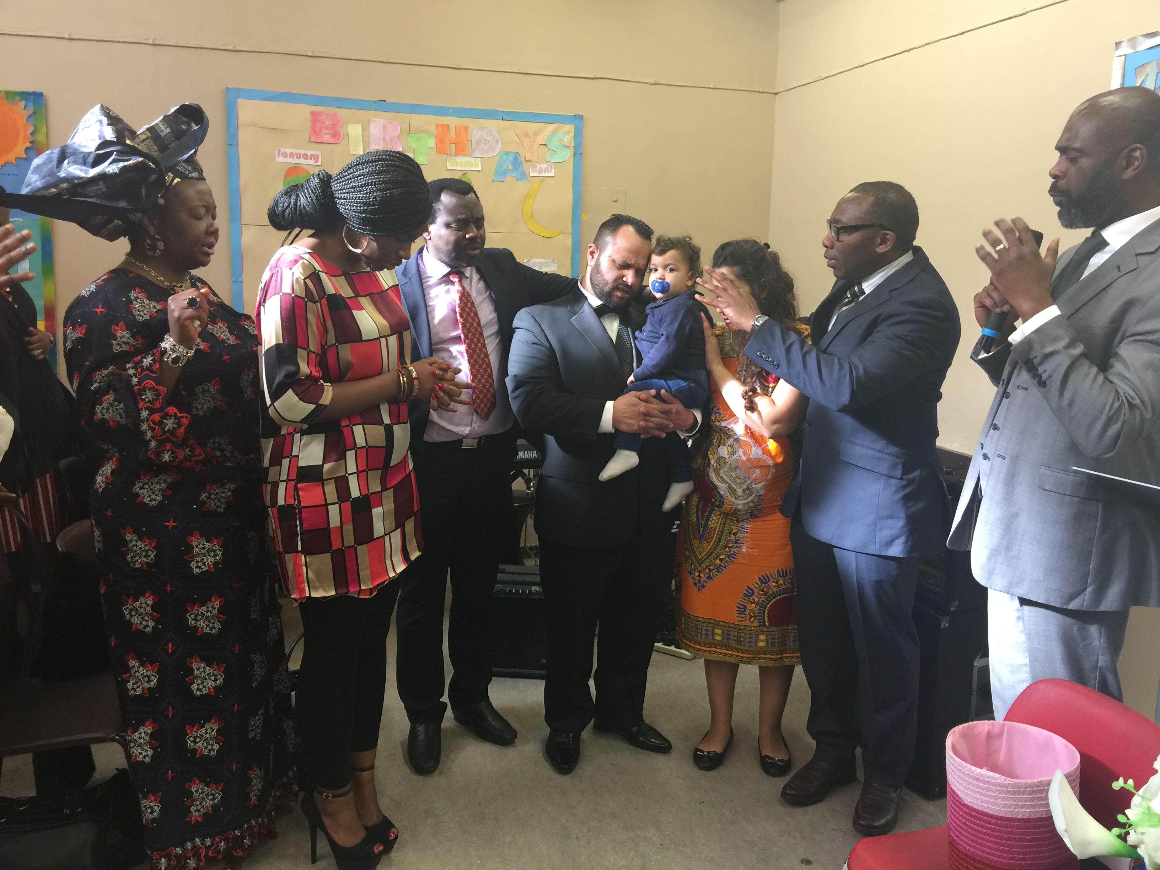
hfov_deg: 61.7
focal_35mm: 29
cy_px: 435
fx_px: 972
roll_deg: -0.5
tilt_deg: -11.1
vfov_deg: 48.2
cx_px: 580
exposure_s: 1/33
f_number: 2.2
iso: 64
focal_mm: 4.15
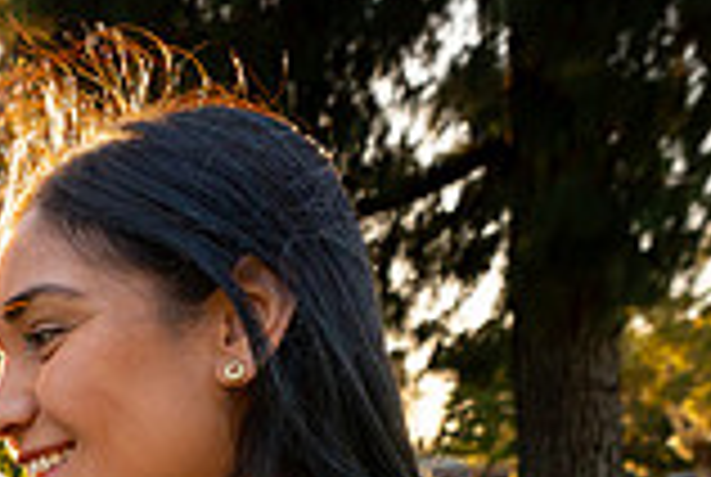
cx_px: -243
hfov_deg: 20.8
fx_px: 1741
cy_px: 767
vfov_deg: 14.3
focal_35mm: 88
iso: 200
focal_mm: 24
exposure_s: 1/320
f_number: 5.6
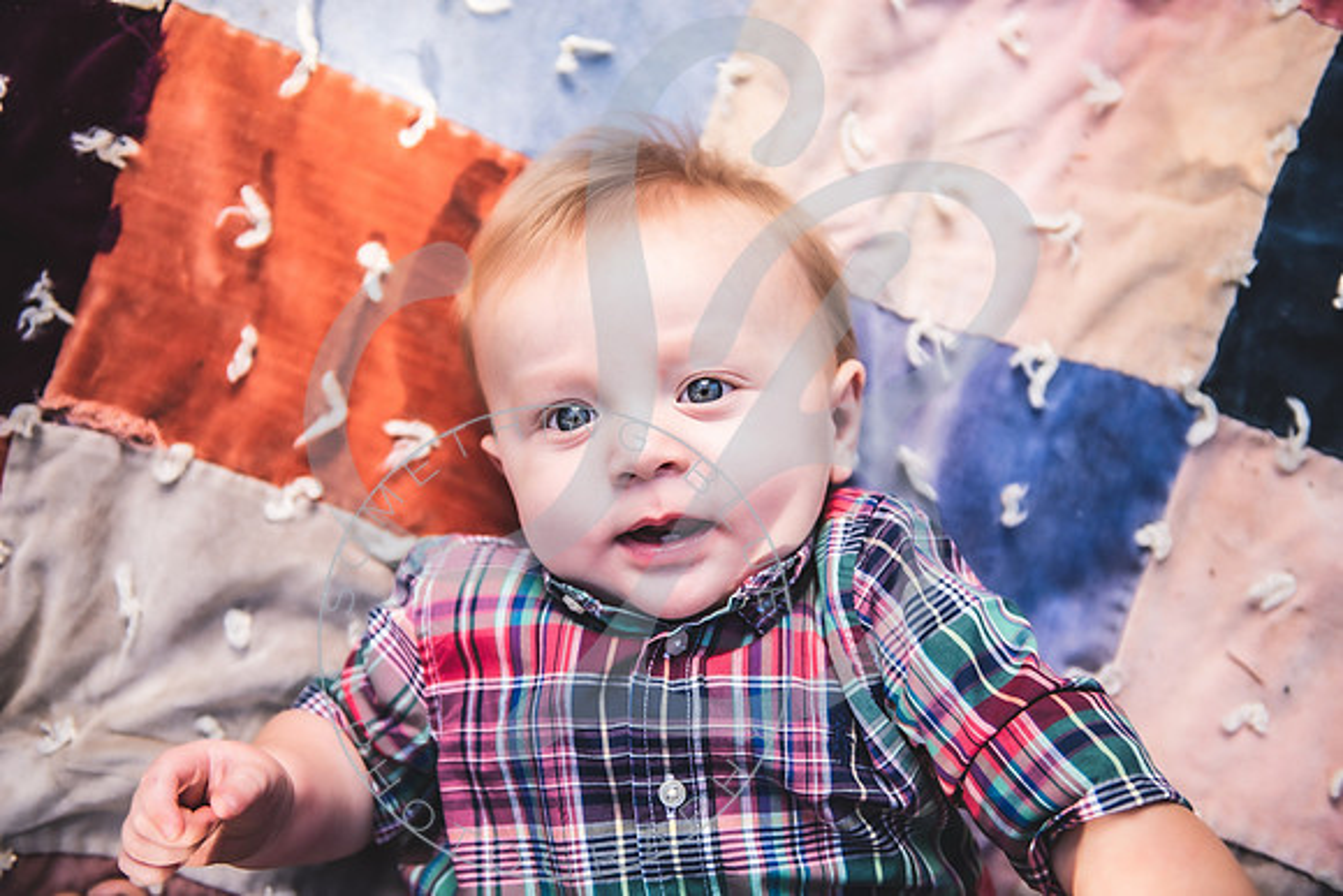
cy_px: 448
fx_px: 1791
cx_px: 672
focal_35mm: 48
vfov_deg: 28.1
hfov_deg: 41.1
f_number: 2.8
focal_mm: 48
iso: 100
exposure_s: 1/200
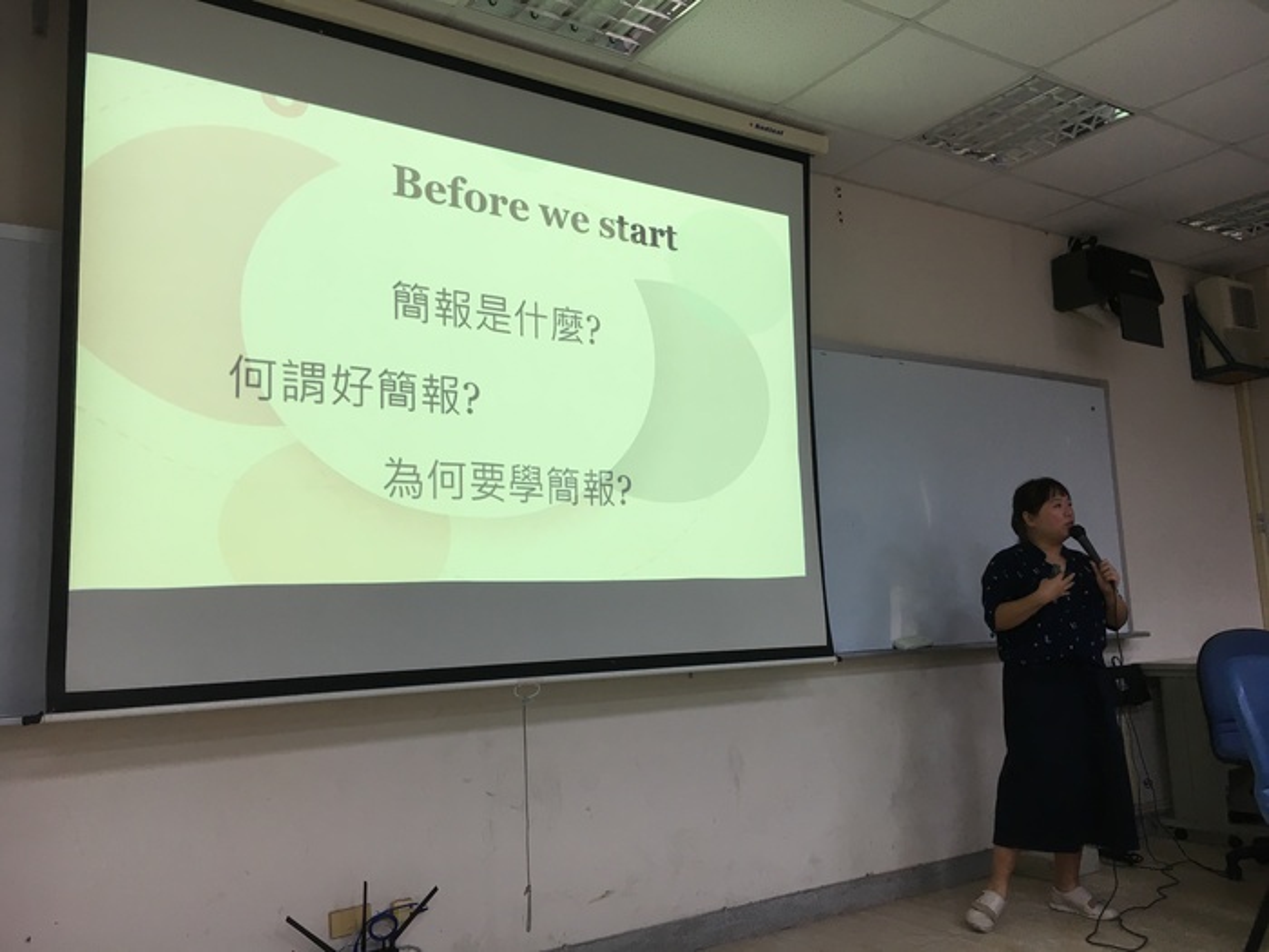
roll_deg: +1.8
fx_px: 1063
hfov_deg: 61.7
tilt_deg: +7.8
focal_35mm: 29
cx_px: 634
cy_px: 476
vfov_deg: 48.2
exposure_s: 1/40
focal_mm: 4.15
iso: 25
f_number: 2.2
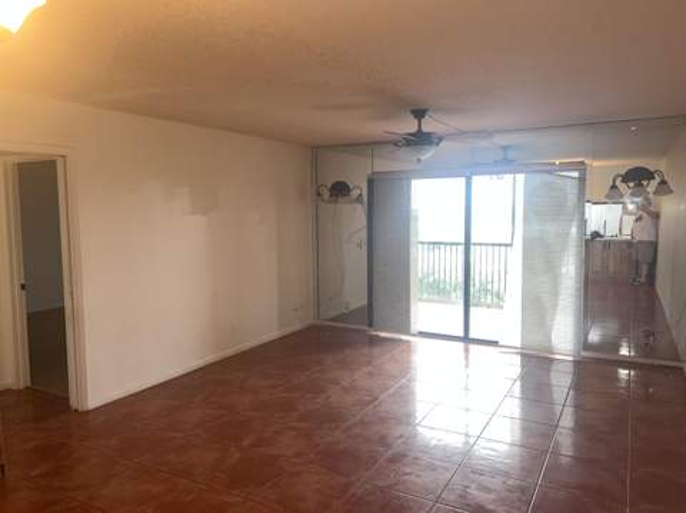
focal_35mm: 26
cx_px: 343
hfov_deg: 67.4
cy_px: 256
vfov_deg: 53.0
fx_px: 515
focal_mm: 5.7
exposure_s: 1/37
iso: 64
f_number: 1.5
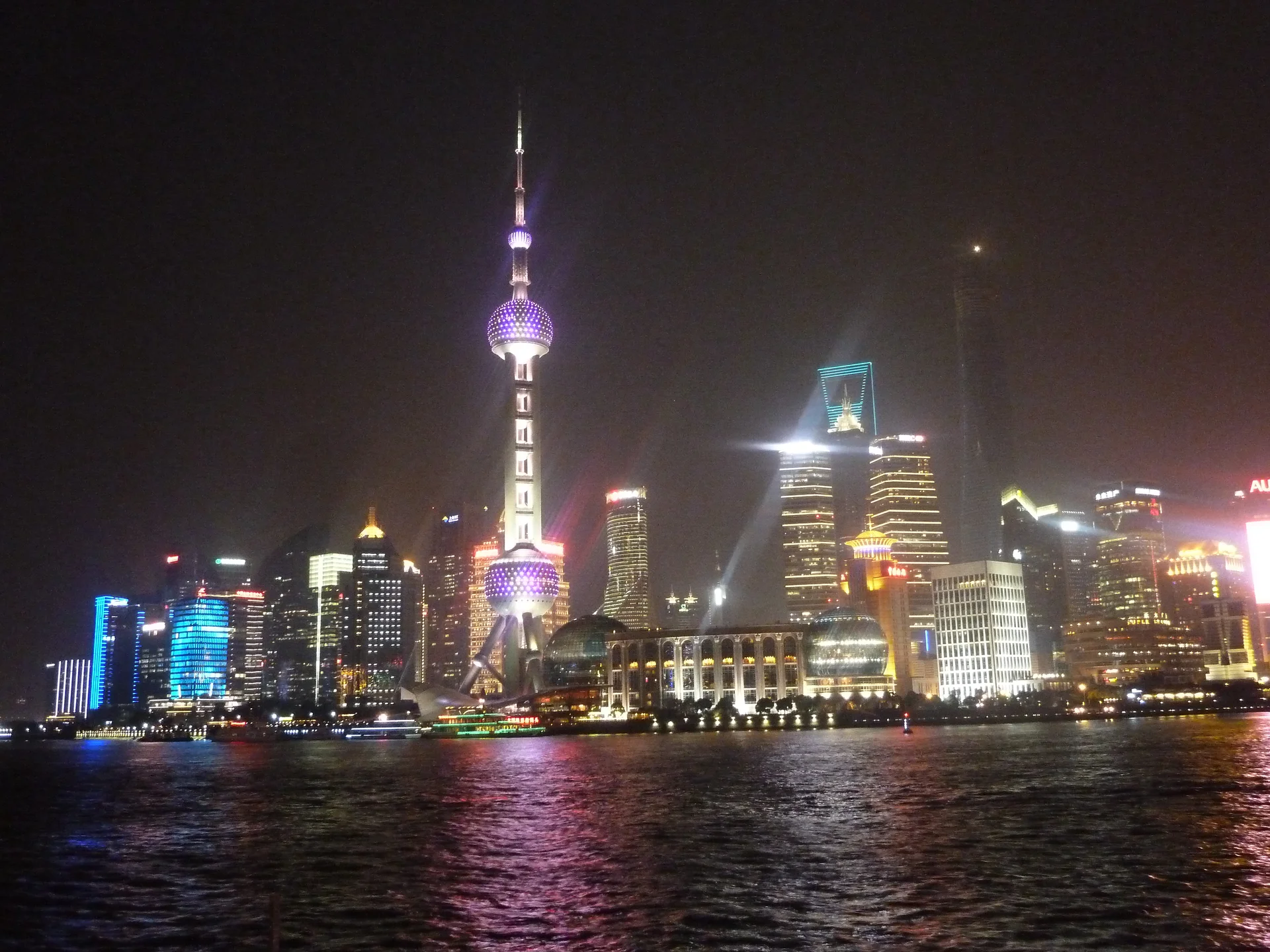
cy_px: 476
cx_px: 635
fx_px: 1174
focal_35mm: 32
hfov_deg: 56.8
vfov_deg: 44.2
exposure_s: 1/5
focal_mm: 5.3
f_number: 3.5
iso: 800
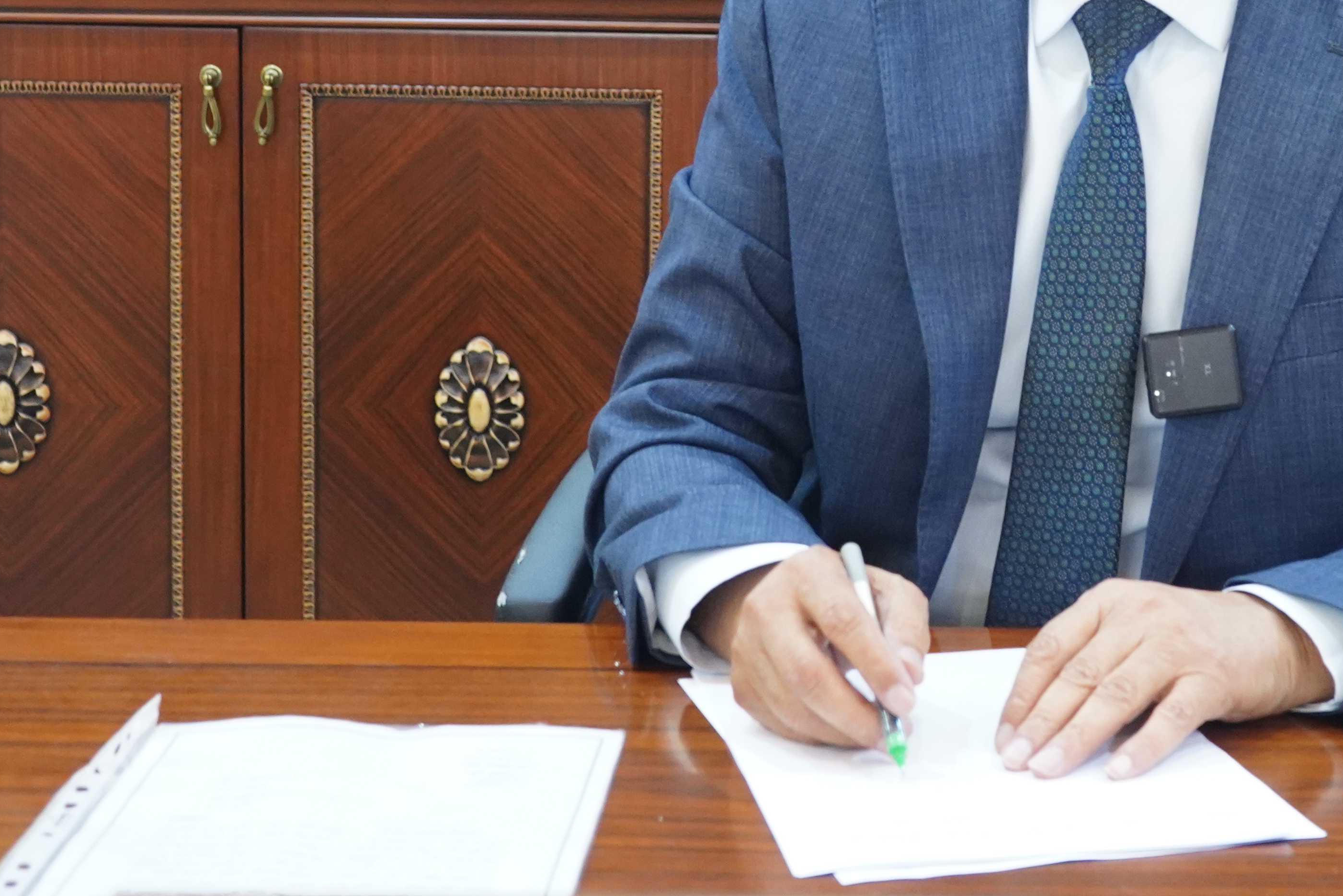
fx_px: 3432
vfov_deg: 14.6
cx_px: 1039
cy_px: 7
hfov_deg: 21.9
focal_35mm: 92
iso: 5000
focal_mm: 43
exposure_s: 1/80
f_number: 5.6
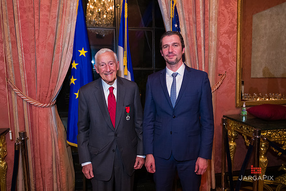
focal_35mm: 29
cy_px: 97
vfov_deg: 45.5
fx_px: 228
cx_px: 143
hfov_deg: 64.3
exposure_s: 1/100
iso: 3200
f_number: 3.2
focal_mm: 27
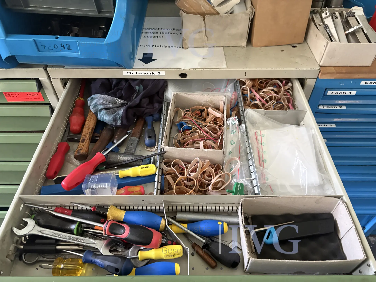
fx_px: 282
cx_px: 188
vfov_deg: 53.1
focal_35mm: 26
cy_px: 141
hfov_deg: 67.3
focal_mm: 5.96
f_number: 1.6
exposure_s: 1/60
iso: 500
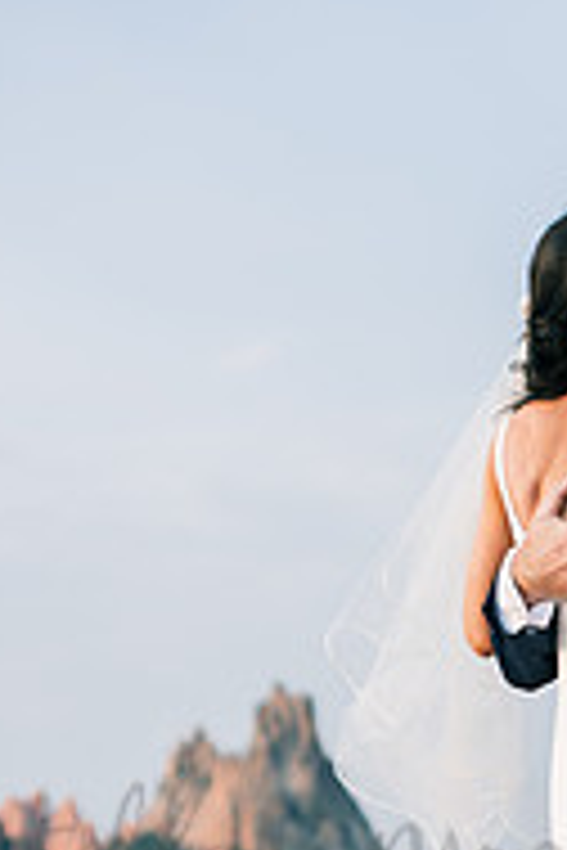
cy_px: 854
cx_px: 572
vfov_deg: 16.8
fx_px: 2811
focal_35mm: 119
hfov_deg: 11.4
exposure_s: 1/1000
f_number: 2.5
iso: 125
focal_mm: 50
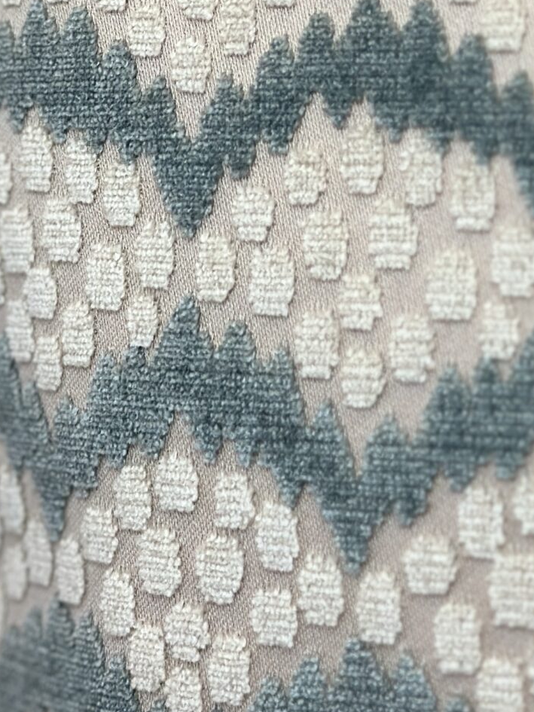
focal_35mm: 130
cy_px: 31
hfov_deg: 11.4
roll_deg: +2.4
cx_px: 400
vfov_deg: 15.0
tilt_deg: -11.8
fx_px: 2673
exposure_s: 1/239
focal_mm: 6.86
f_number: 1.78
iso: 80
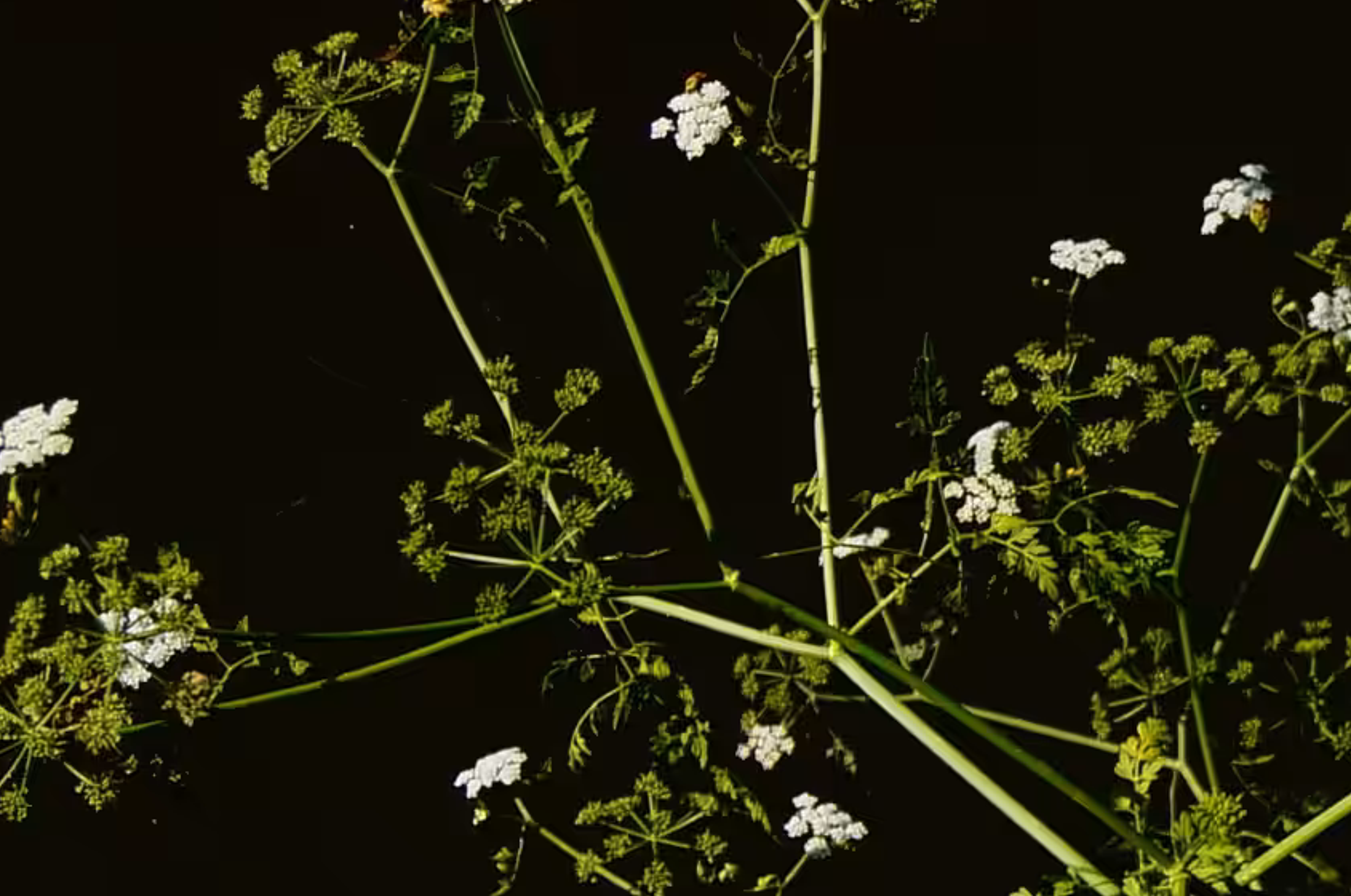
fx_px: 10685
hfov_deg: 7.1
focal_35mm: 285
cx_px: 2048
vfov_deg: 4.8
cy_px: 1014
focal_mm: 45
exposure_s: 1/4000
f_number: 3.2
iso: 200
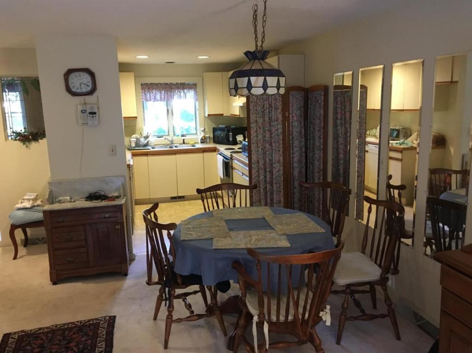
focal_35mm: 29
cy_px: 176
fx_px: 395
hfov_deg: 61.7
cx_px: 236
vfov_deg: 48.2
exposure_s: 1/17
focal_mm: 4.15
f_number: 2.2
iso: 200
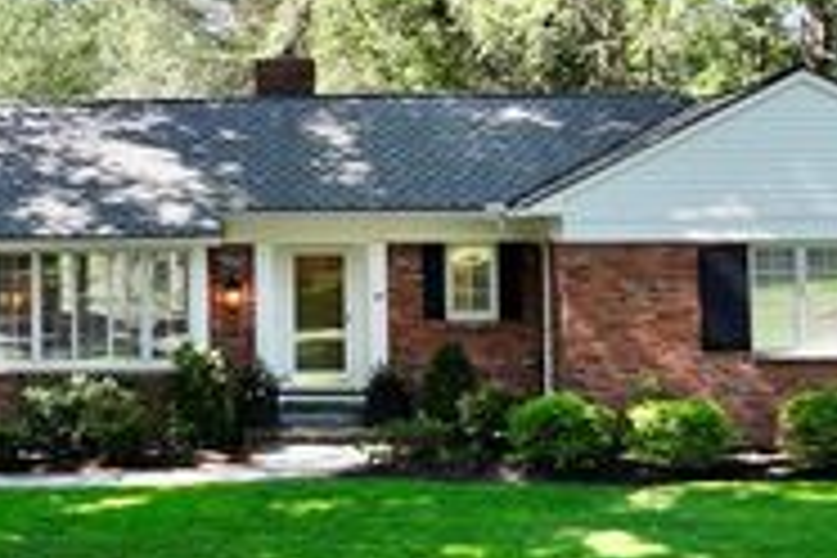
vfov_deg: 20.3
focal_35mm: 67
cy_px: 200
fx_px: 1558
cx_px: 94
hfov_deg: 29.0
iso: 290
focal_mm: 12.29
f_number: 2.8
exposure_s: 1/640
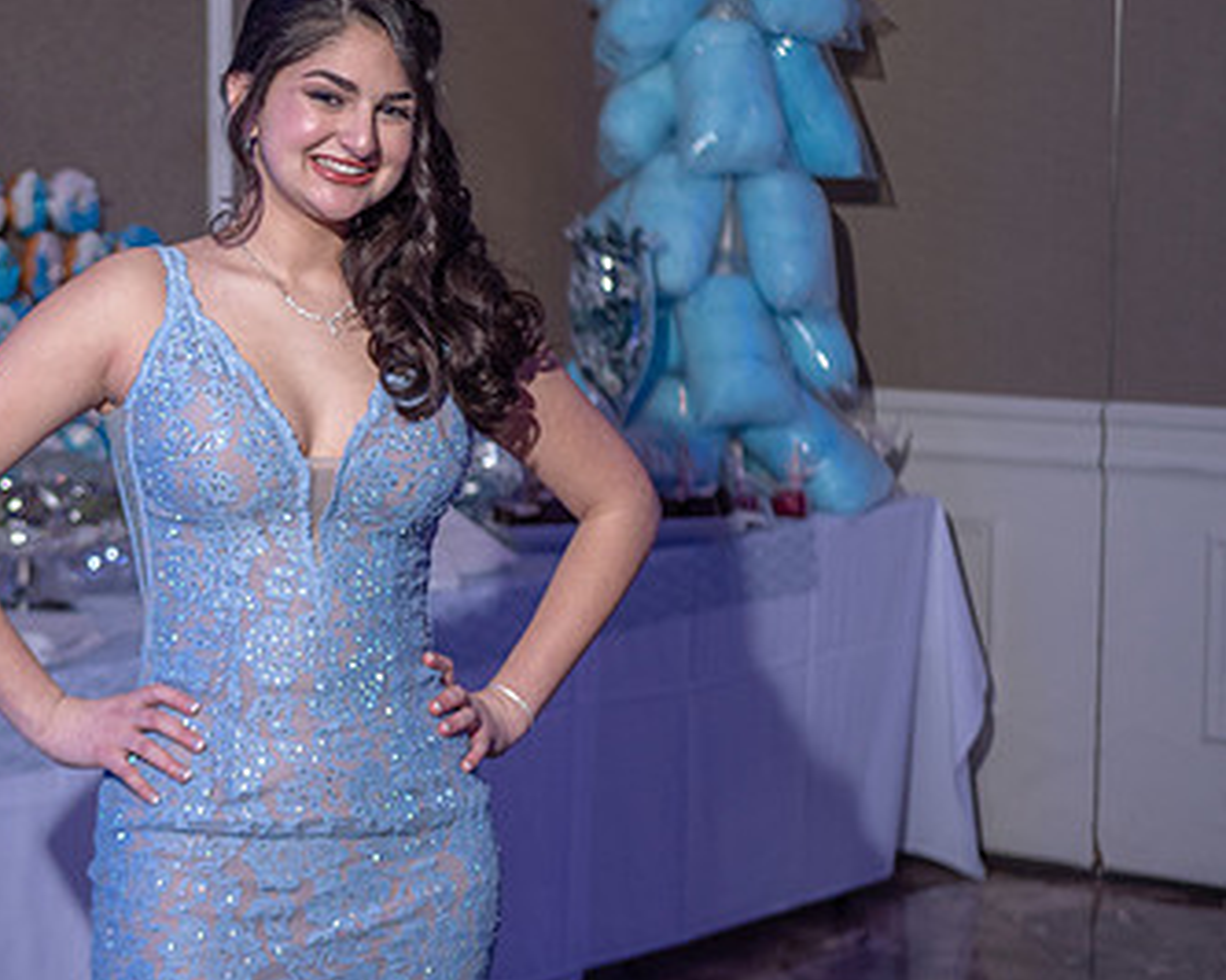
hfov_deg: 22.1
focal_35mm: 85
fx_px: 3082
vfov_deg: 18.0
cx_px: 195
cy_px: 414
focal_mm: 25
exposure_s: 1/80
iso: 500
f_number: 1.7
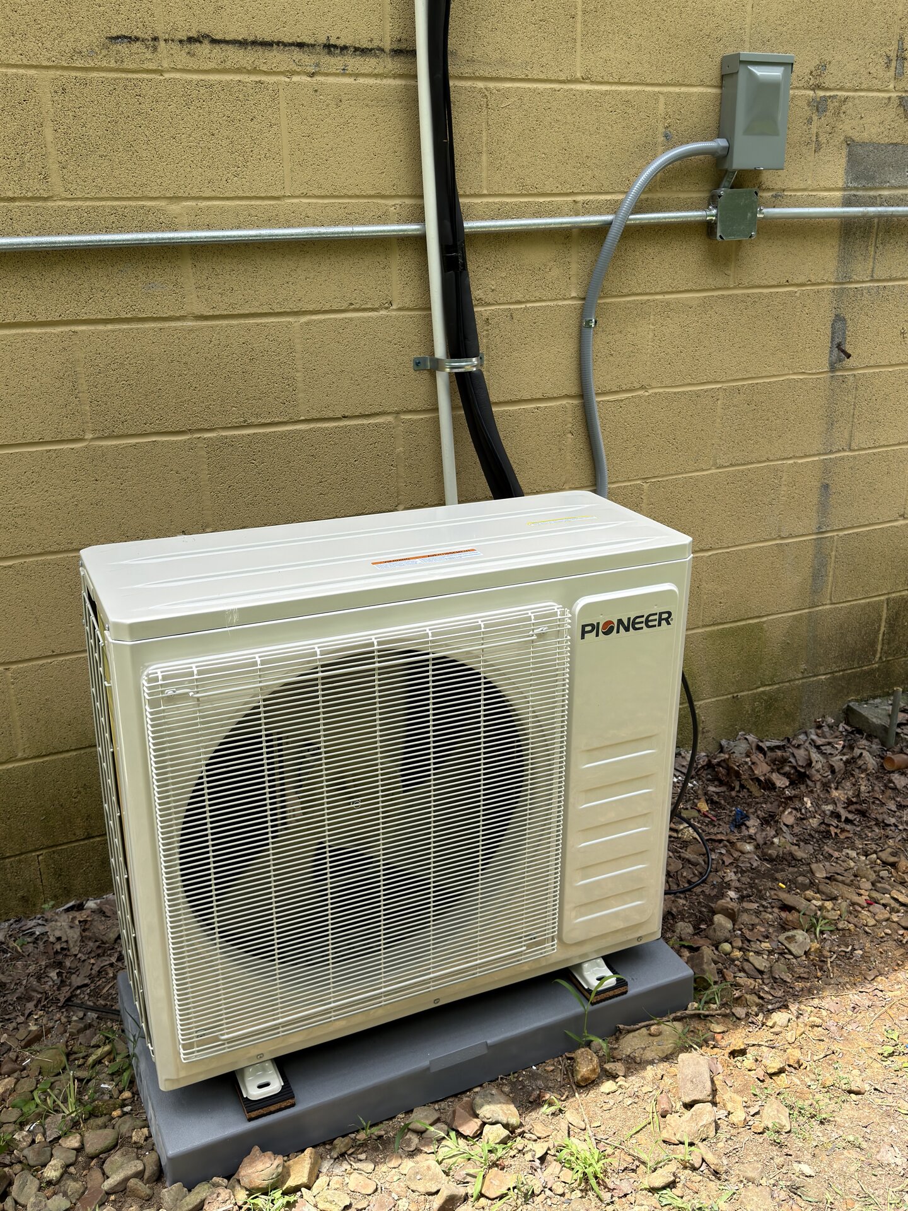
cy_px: 606
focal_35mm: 31
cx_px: 454
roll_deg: +1.4
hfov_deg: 45.4
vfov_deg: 58.4
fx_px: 1084
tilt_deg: -20.3
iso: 64
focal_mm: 6.76
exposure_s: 1/1005
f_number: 1.78
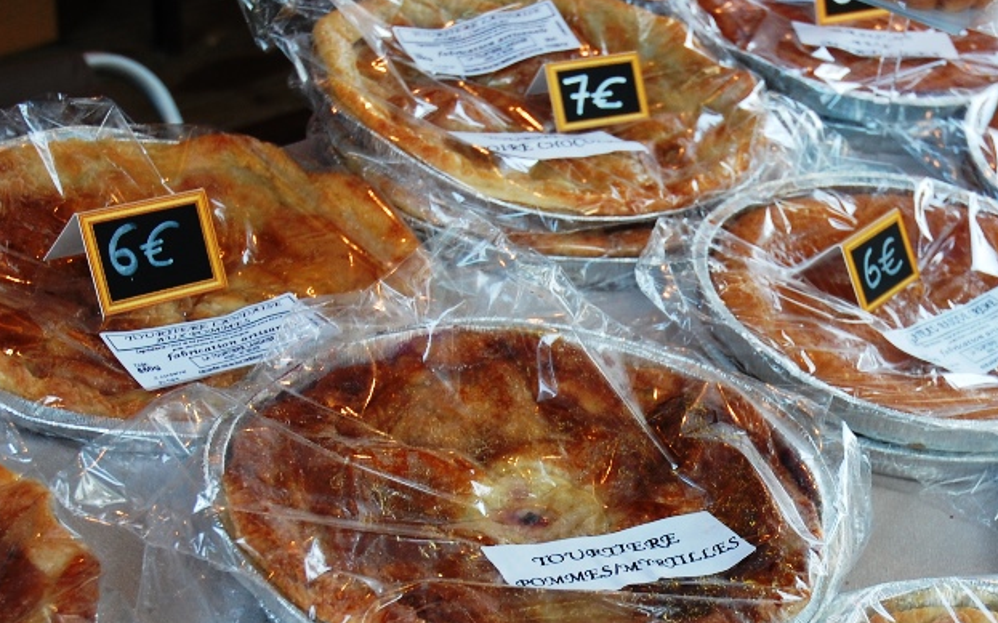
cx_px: 698
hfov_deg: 28.0
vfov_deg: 17.7
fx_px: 1981
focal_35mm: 73
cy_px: 507
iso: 400
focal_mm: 29
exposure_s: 1/60
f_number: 4
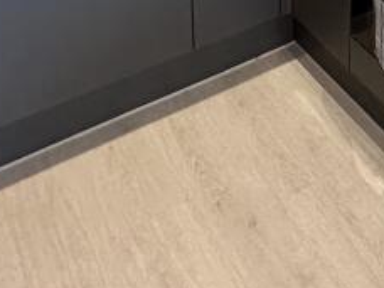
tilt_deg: -12.7
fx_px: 699
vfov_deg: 17.7
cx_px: 352
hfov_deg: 29.4
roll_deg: -1.6
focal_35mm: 63
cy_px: -258
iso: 160
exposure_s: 1/100
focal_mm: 2.22
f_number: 2.2
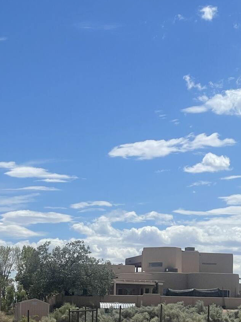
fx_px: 1142
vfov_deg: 15.9
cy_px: 266
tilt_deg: +2.8
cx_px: -6
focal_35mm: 123
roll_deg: -1.3
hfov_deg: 11.9
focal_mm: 6
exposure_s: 1/3425
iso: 25
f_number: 2
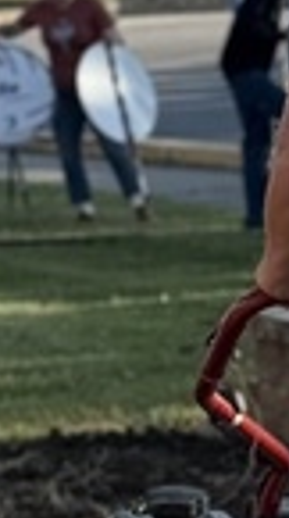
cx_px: 14
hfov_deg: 3.3
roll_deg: +4.3
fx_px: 5067
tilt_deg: -3.9
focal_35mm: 370
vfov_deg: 5.8
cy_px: 261
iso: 100
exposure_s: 1/2865
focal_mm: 6.76
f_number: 1.78
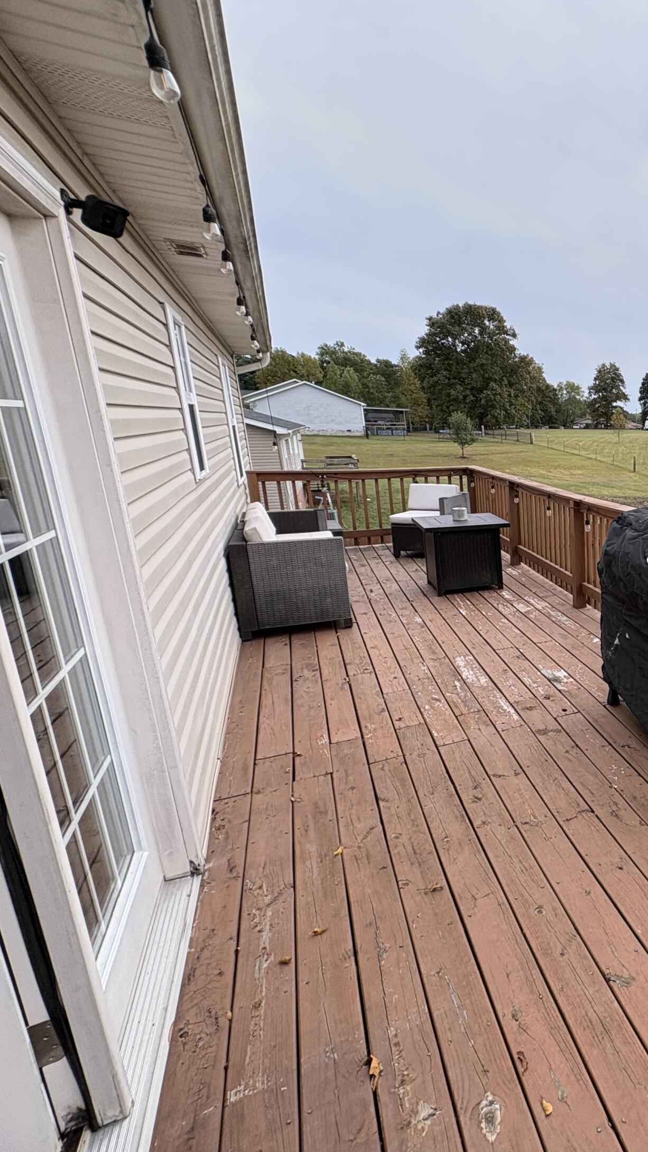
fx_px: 641
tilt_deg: -13.0
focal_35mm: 21
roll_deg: +0.0
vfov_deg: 83.8
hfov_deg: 40.8
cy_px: 574
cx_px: 742
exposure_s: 1/99
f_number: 2.2
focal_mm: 2.22
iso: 100
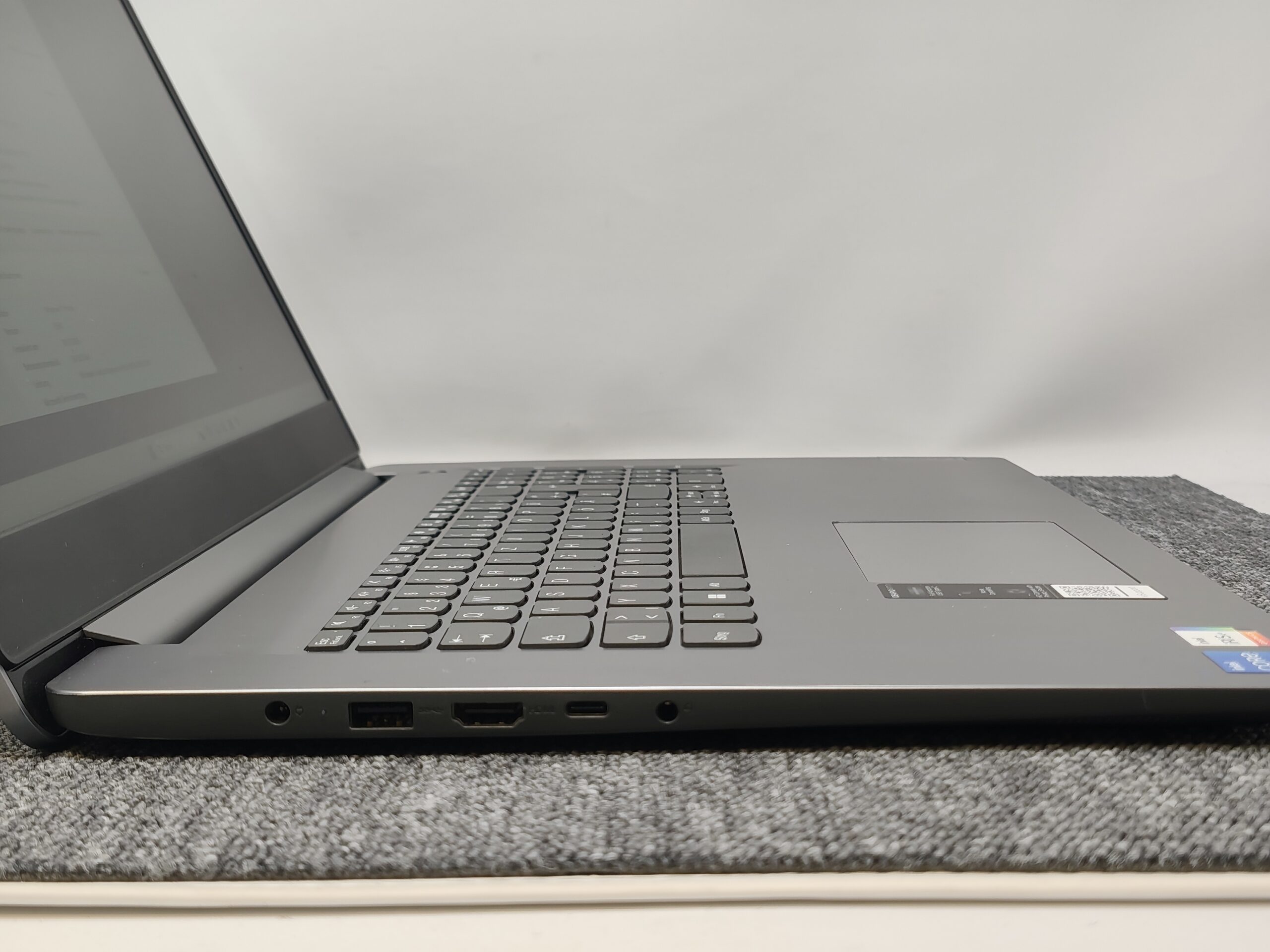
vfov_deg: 31.5
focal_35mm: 46
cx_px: 635
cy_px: 476
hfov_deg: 41.2
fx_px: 1688
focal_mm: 6.07
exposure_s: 1/100
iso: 160
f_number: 1.7
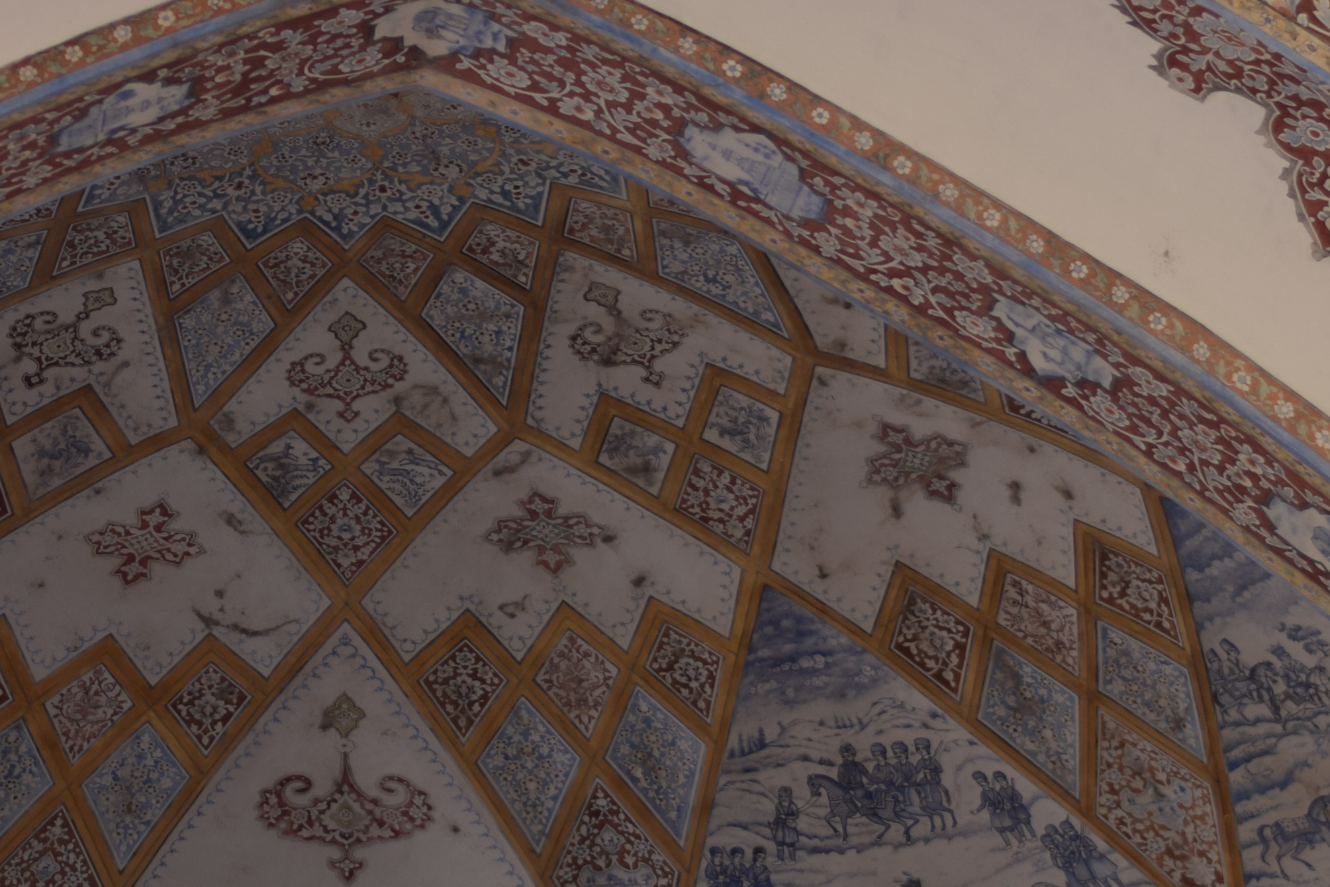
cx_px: 459
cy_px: 390
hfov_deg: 9.2
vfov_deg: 6.1
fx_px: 8274
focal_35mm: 224
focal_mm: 50
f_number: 1.8
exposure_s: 1/500
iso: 100
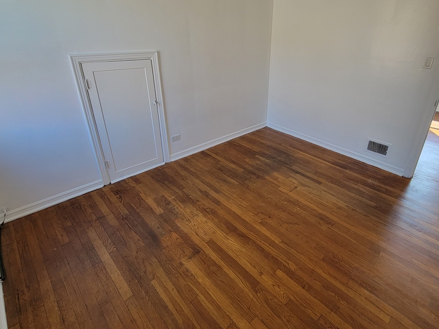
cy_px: 141
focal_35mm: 18
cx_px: 255
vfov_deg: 71.2
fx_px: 228
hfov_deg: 87.1
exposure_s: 1/60
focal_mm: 2.2
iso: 64
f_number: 2.2
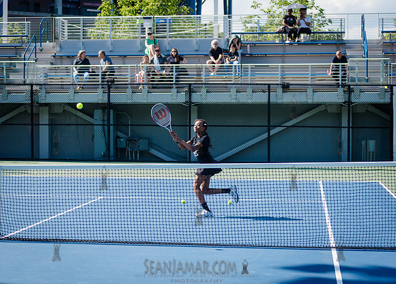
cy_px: 141
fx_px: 956
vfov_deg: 16.9
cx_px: 182
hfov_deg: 23.4
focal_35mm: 85
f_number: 3.5
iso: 200
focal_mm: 80
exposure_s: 1/1000
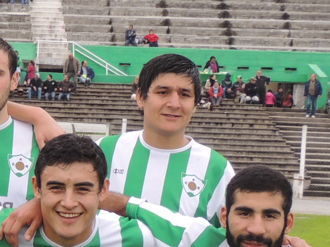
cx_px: -183
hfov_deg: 11.7
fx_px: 1525
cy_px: 296
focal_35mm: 160
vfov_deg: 9.2
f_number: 3.3
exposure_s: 1/200
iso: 100
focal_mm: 7.1
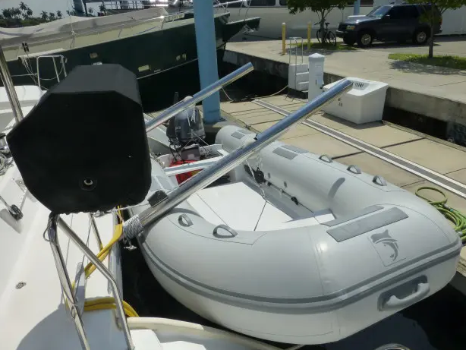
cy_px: 171
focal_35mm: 25
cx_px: 242
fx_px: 337
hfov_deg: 69.3
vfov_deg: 54.9
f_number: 5
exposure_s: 1/1600
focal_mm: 4.3
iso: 160
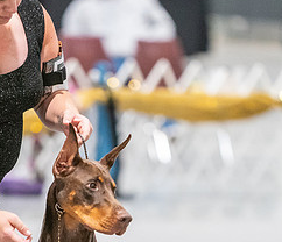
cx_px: 106
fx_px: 4374
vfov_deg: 3.2
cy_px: 235
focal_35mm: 509
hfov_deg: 3.7
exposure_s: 1/250
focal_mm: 200
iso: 6400
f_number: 2.8
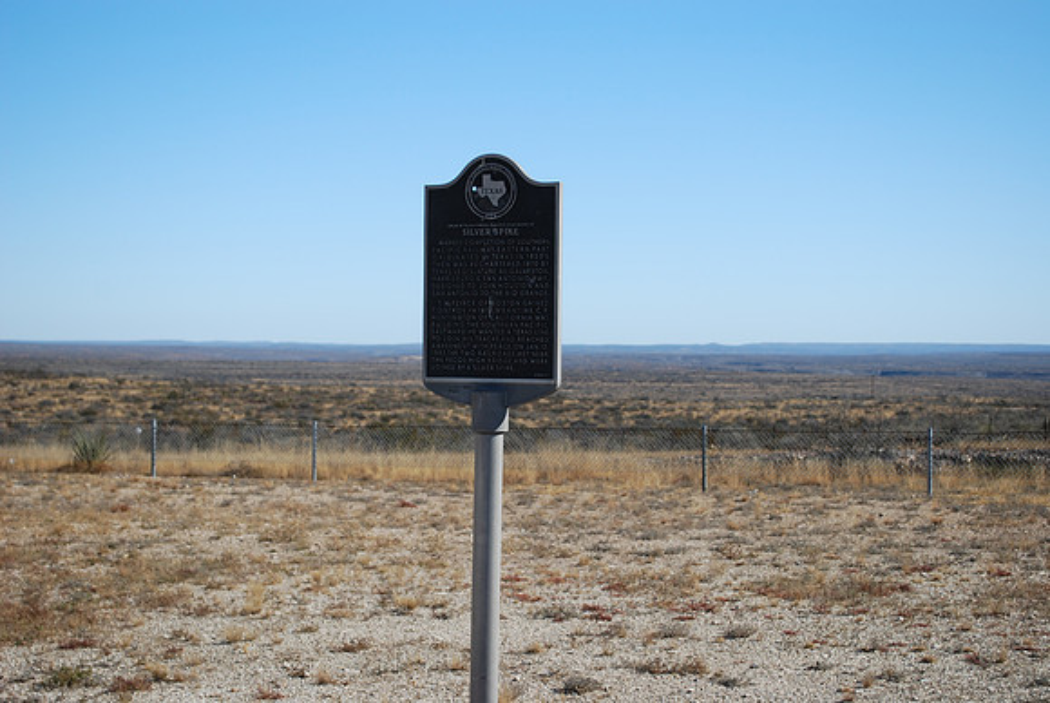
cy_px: 352
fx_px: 1839
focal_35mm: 63
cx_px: 525
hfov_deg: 31.9
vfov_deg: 21.6
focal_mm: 42
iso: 100
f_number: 6.3
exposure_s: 1/160
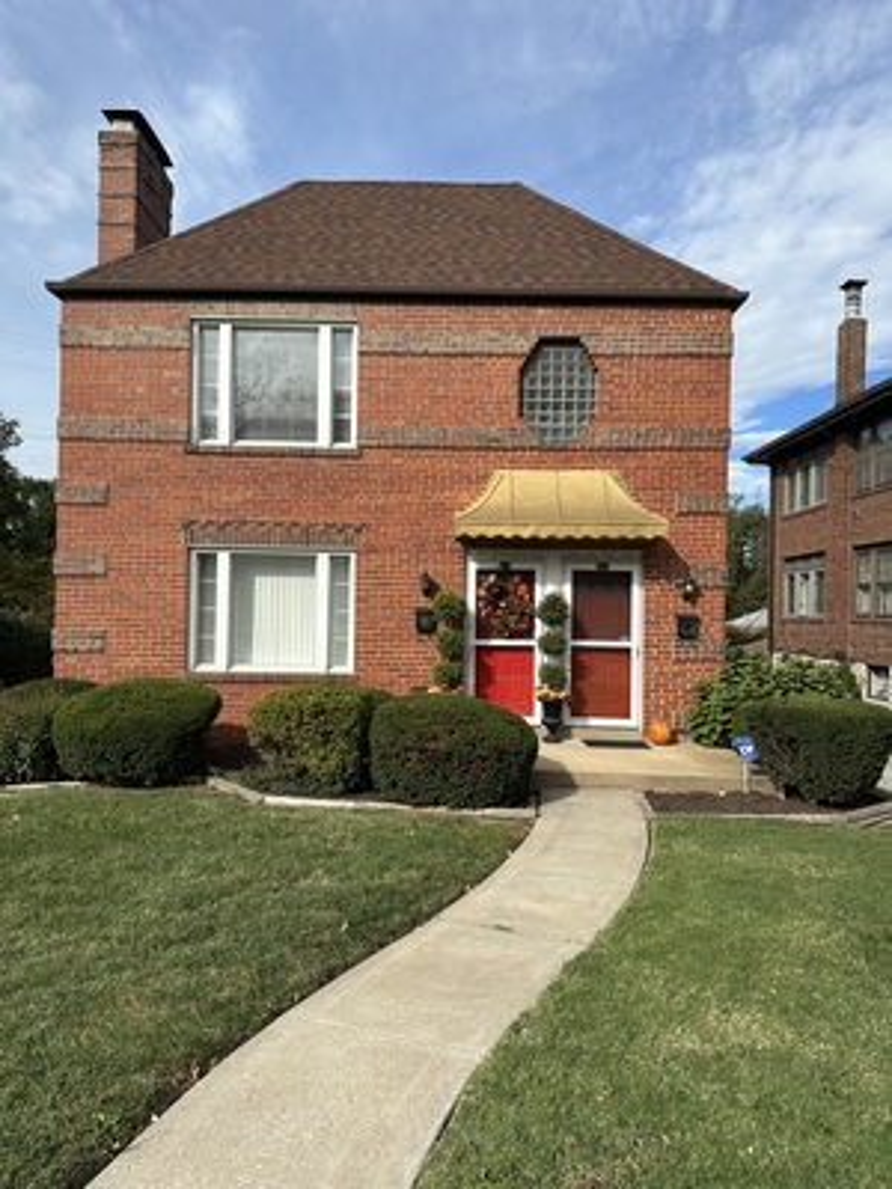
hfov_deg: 56.8
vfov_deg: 71.6
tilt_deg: +1.9
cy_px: 594
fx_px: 825
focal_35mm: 24
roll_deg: -1.8
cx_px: 446
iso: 80
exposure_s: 1/4184
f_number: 1.78
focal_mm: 6.86
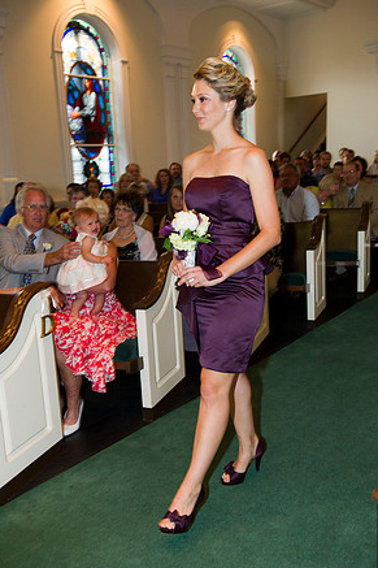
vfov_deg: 53.1
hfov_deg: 36.8
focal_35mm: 36
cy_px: 286
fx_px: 567
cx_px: 189
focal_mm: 35
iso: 1600
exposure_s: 1/60
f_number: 3.5
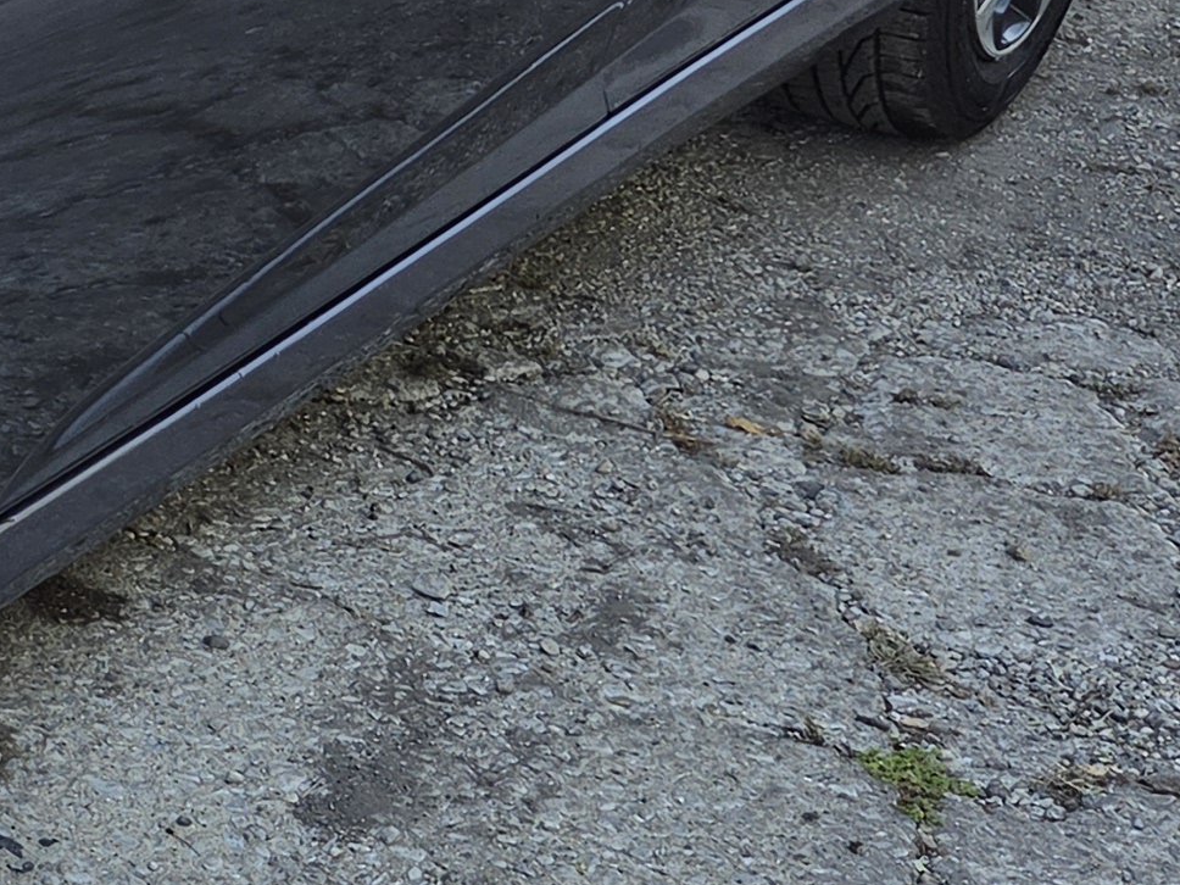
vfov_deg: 15.5
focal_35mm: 95
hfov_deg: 17.2
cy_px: 252
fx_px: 3238
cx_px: -907
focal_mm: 5.4
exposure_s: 1/359
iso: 50
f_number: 1.8
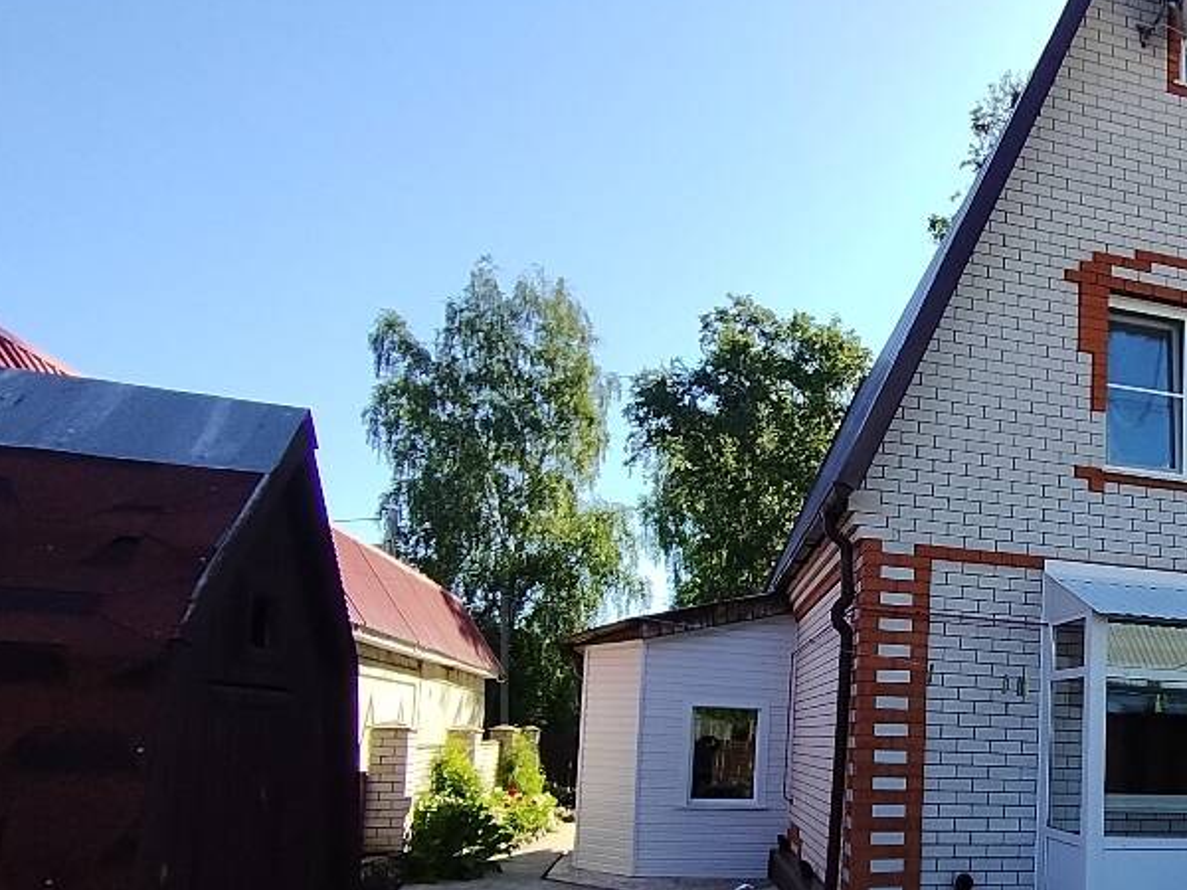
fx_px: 994
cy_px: 670
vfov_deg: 46.4
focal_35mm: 29
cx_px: 999
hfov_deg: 55.8
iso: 101
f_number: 2.2
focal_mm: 1.43
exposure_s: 1/591
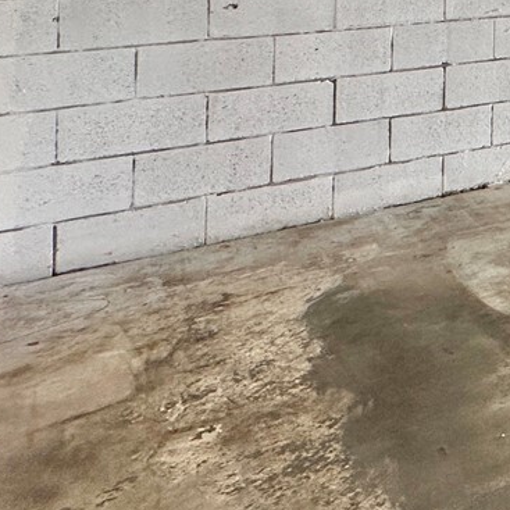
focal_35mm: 54
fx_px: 900
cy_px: -115
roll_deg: -0.1
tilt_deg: +0.5
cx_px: 1003
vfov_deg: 27.5
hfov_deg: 19.4
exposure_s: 1/101
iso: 40
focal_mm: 2.22
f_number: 2.2
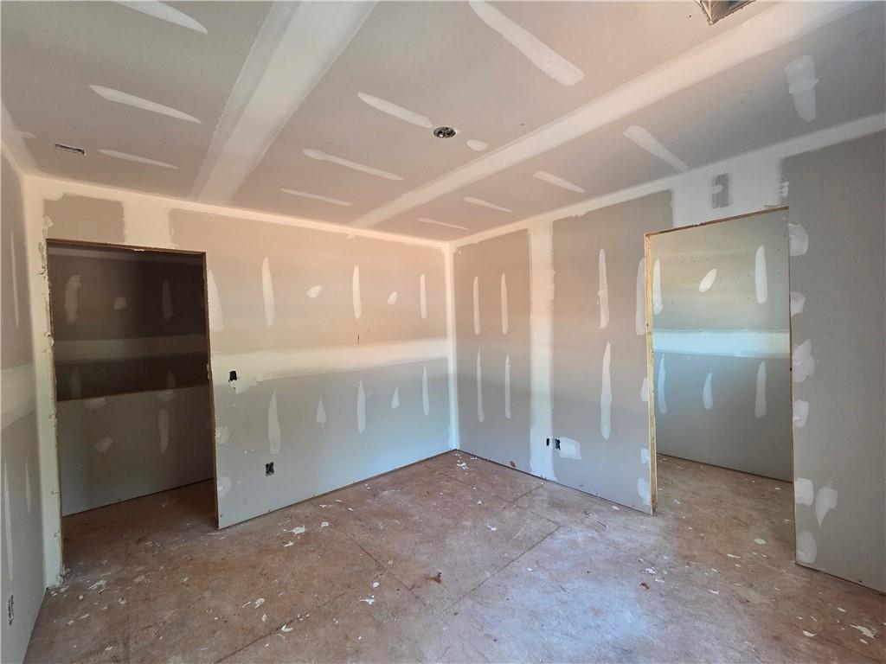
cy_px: 332
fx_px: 333
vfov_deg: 89.9
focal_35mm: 13
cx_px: 443
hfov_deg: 106.2
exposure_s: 1/100
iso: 320
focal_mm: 2.2
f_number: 2.2
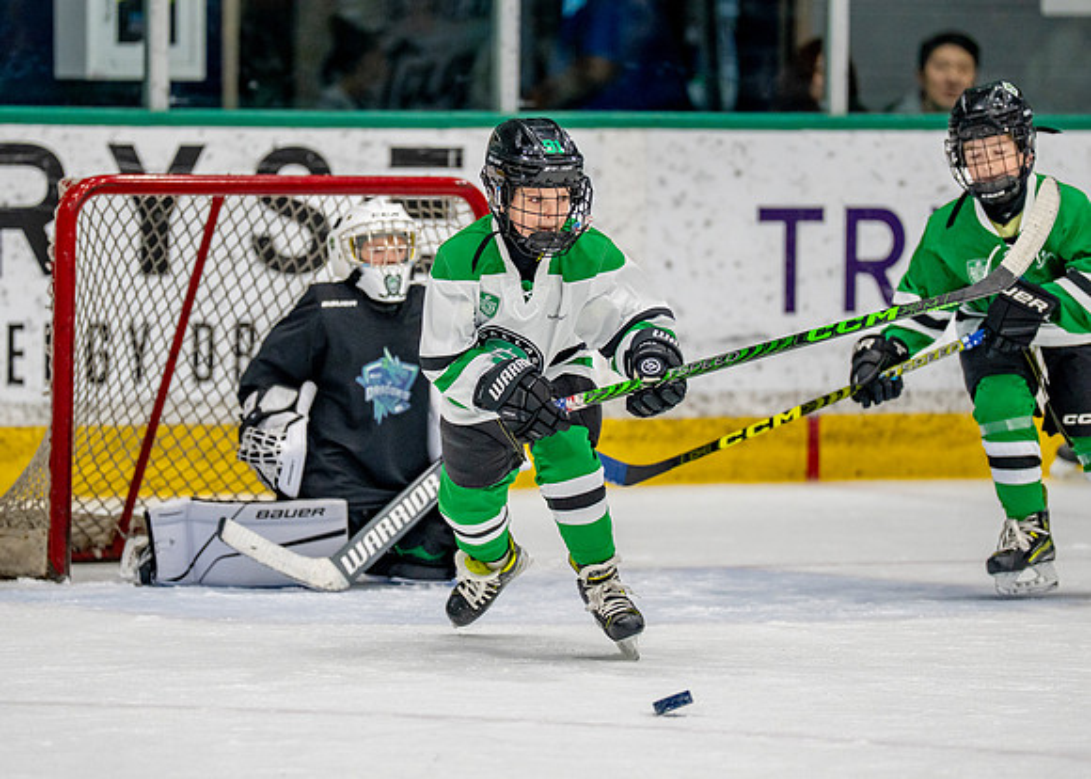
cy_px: 329
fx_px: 9832
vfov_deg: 4.5
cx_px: 462
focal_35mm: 317
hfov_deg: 6.4
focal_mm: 200
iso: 800
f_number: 2.8
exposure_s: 1/1250
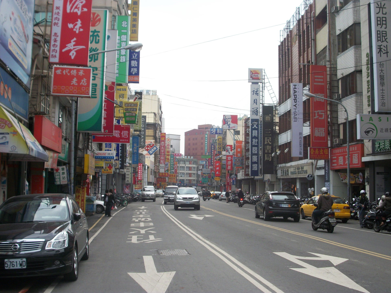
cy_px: 146
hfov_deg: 42.9
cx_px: 196
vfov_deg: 32.9
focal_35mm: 44
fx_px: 497
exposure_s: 1/500
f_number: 3.5
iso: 121
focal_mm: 7.8
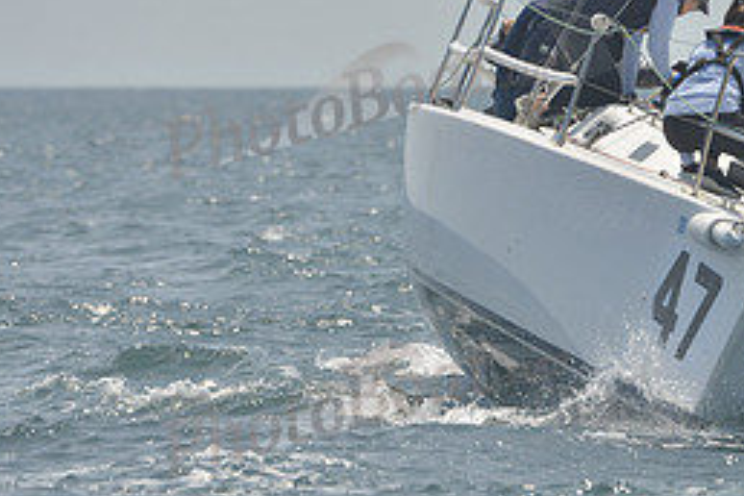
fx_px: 11159
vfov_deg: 2.5
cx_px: 721
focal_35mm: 540
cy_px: 212
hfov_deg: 3.8
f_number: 8
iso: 280
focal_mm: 240
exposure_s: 1/1250
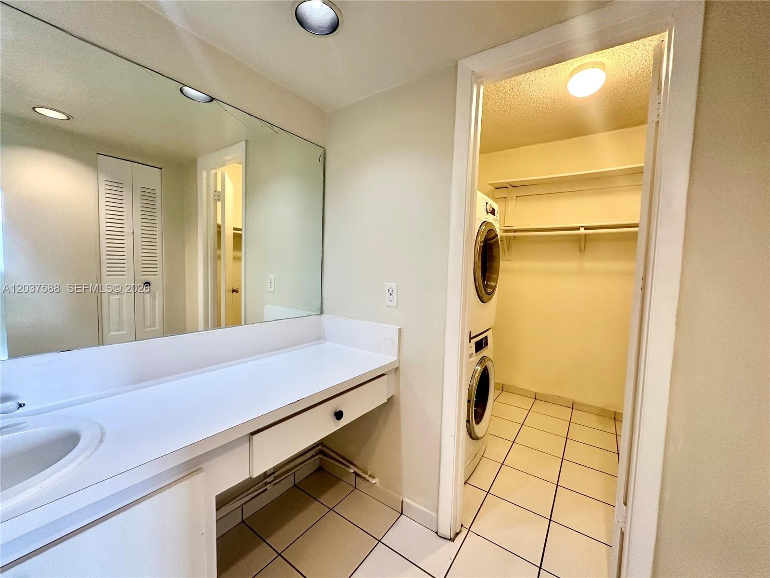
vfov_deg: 85.7
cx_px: 385
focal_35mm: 14
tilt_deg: -3.9
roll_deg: -1.9
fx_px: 311
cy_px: 289
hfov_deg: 102.1
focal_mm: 2.22
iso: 250
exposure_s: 1/120
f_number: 2.2
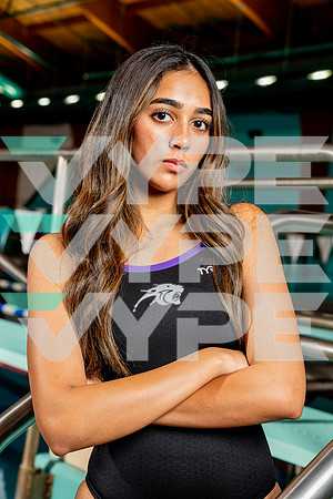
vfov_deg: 30.5
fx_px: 916
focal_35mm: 66
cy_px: 250
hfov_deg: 20.6
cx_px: 166
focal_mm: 66
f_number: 6.3
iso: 640
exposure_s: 1/250
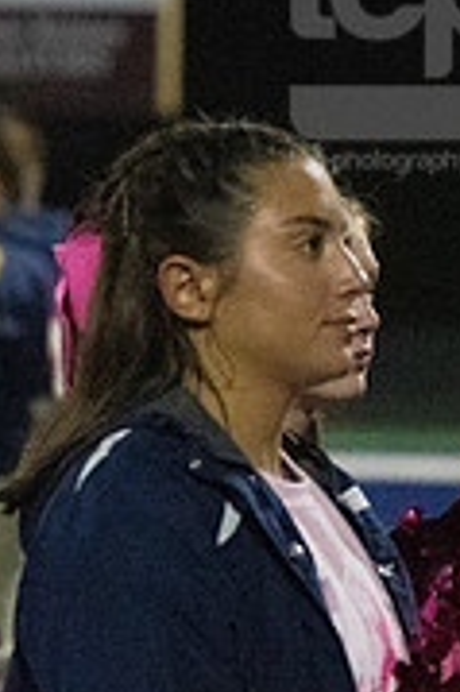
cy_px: 568
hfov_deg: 1.6
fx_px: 16802
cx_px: 955
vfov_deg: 2.4
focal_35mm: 875
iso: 8000
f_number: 5
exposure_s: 1/800
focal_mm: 180
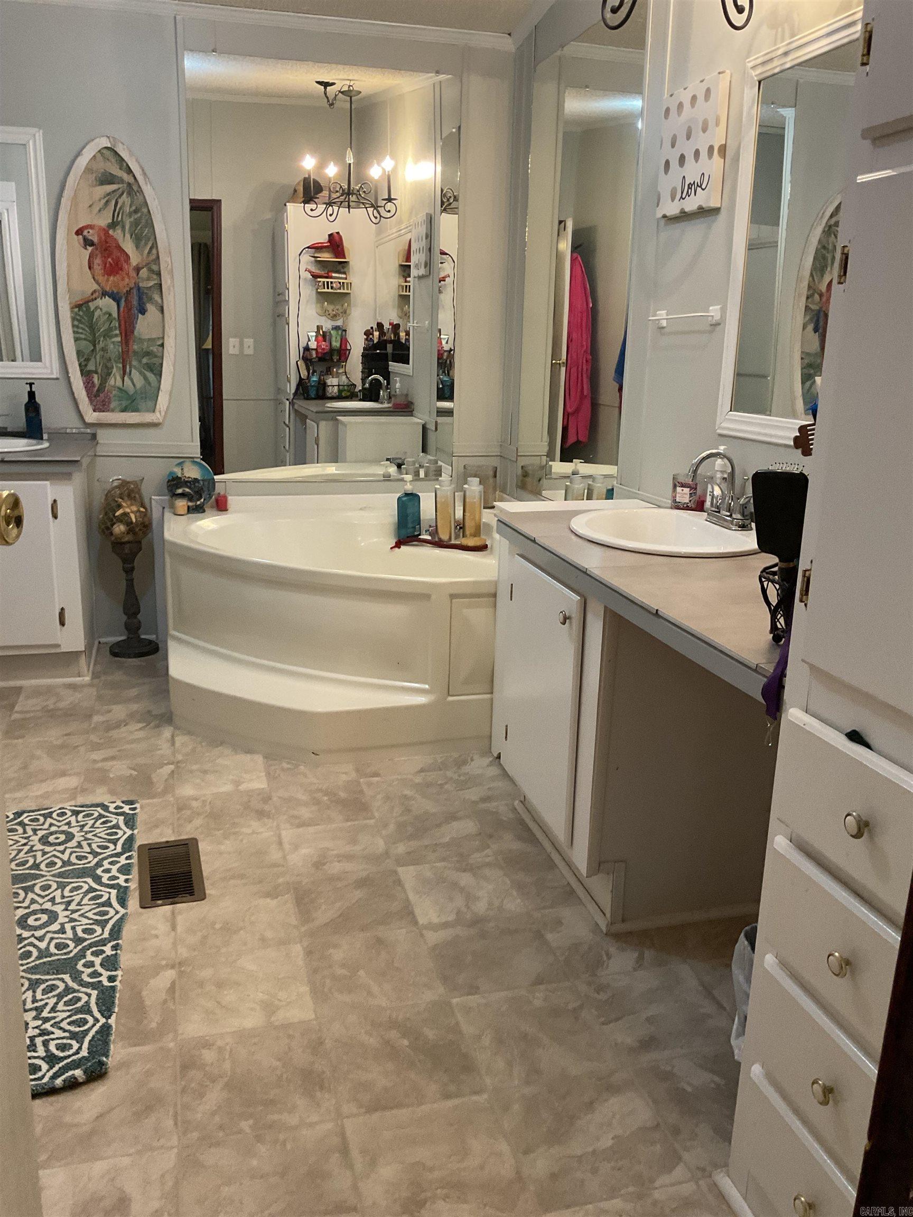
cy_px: 608
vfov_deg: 61.7
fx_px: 1020
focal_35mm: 29
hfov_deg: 48.2
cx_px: 456
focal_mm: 3
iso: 200
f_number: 1.8
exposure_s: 1/60
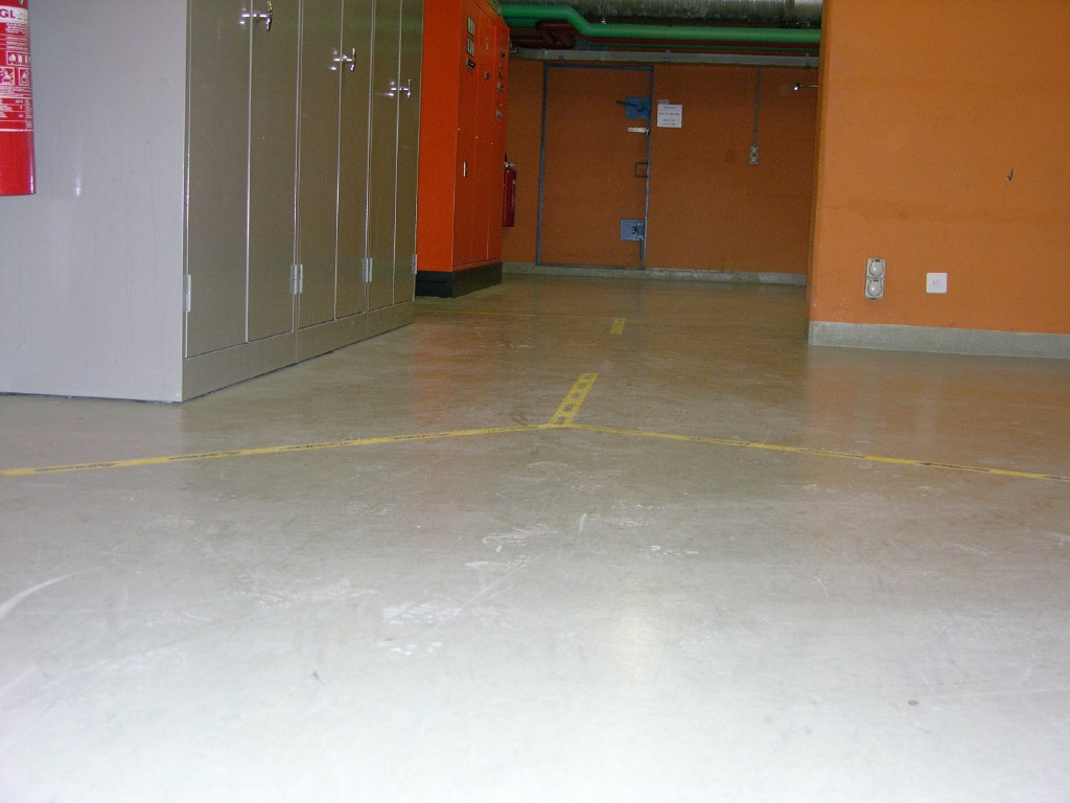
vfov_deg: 31.5
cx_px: 535
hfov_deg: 41.2
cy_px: 402
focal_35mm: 46
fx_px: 1422
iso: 200
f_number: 3
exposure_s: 1/60.1
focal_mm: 11.6
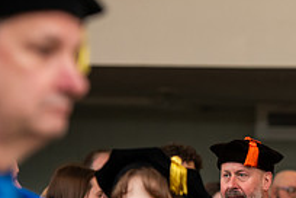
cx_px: 361
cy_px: 241
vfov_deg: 4.4
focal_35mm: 313
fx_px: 2573
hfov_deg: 6.5
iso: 1250
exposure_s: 1/200
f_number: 3.5
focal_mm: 110
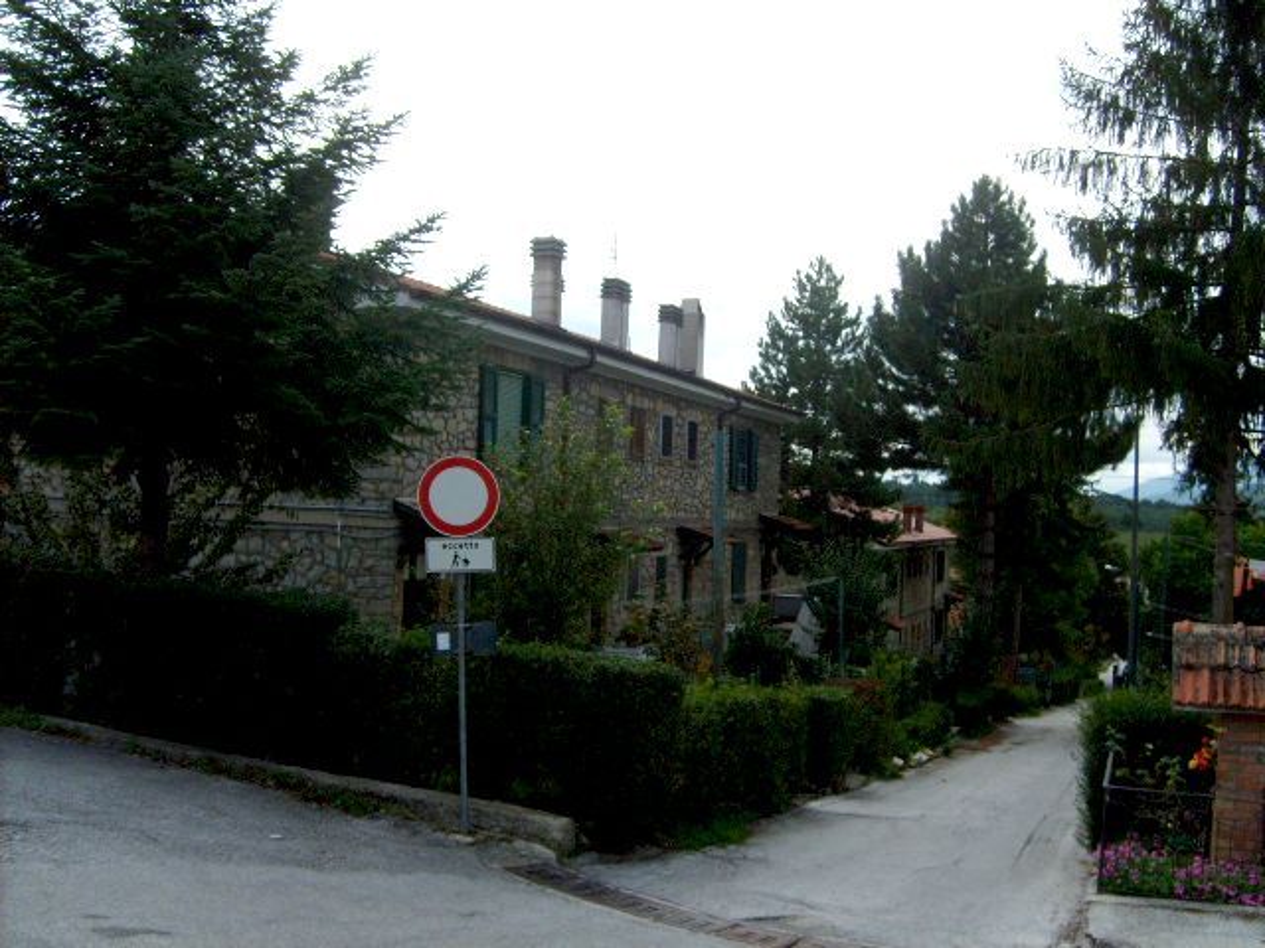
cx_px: 632
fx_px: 1279
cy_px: 474
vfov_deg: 40.7
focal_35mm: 35
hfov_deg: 52.6
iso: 50
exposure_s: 1/1000
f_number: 2.8
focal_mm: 5.8
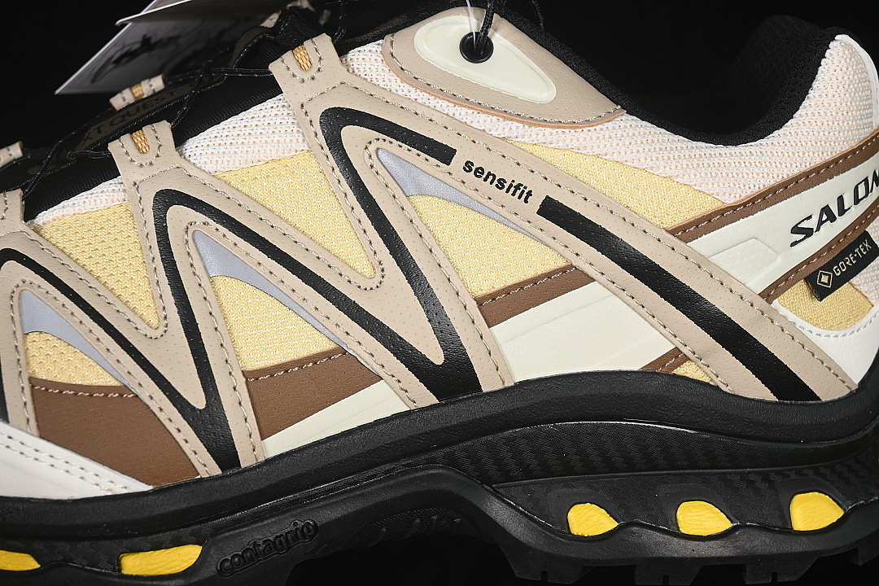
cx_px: 440
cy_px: 293
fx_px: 1831
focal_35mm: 75
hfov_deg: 27.0
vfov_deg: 18.2
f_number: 7.1
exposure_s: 1/60
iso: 160
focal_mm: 50
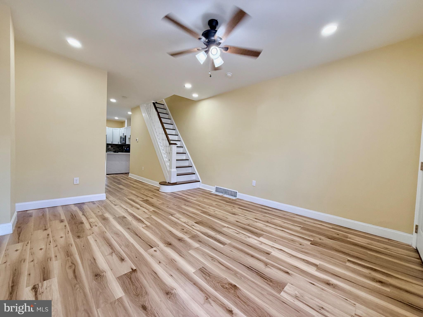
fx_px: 171
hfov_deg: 102.1
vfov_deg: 85.7
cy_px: 158
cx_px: 212
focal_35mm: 14
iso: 160
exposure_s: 1/120
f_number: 2.2
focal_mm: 2.22
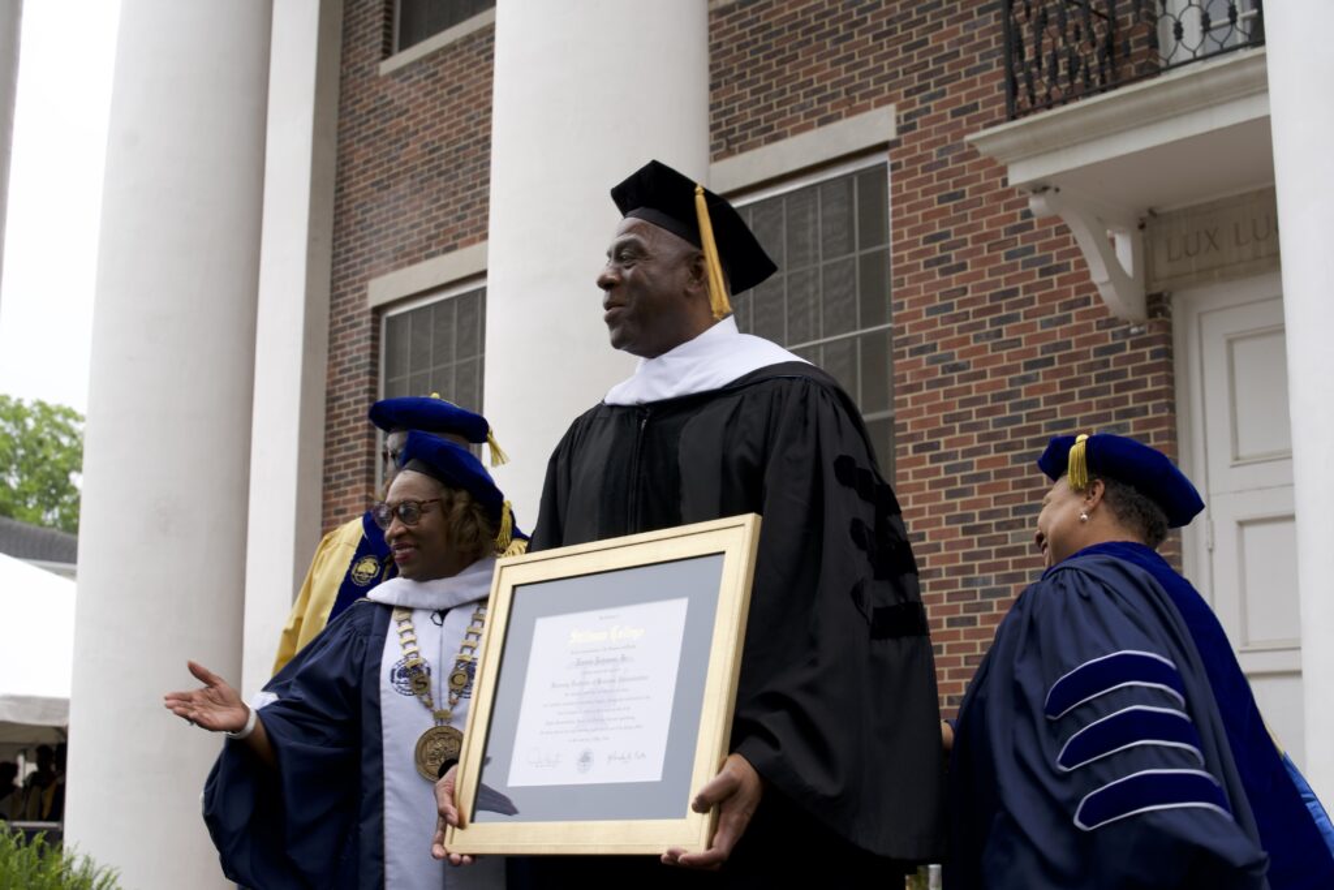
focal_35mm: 50
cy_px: 445
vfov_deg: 27.0
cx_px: 667
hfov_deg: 39.6
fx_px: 1853
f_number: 6.3
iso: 100
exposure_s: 1/100
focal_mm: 50
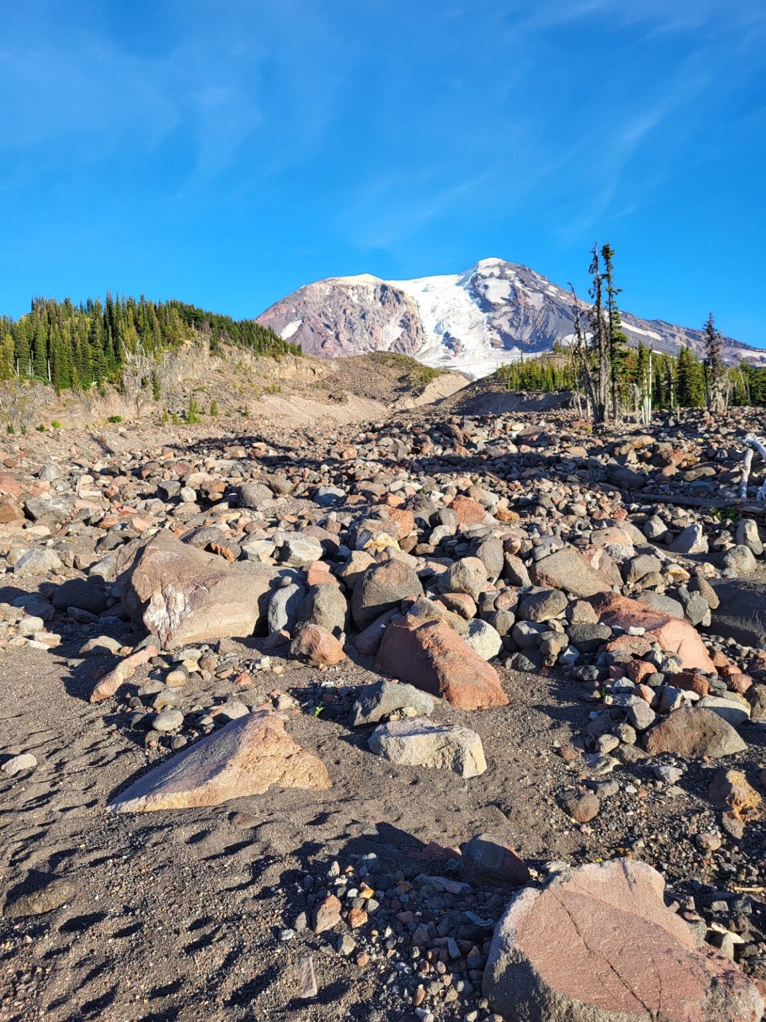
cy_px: 511
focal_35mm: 26
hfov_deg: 53.1
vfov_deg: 67.3
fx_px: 767
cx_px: 383
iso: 40
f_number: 1.8
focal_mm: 5.4
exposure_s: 1/909
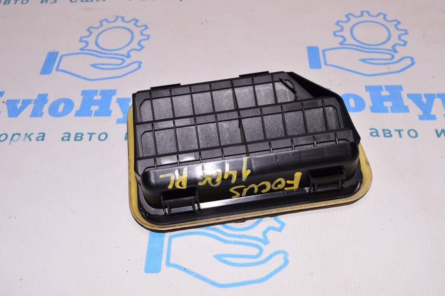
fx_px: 482
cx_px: 222
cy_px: 148
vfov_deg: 34.2
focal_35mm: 39
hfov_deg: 49.6
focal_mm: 26
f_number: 8
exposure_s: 1/200
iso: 1600
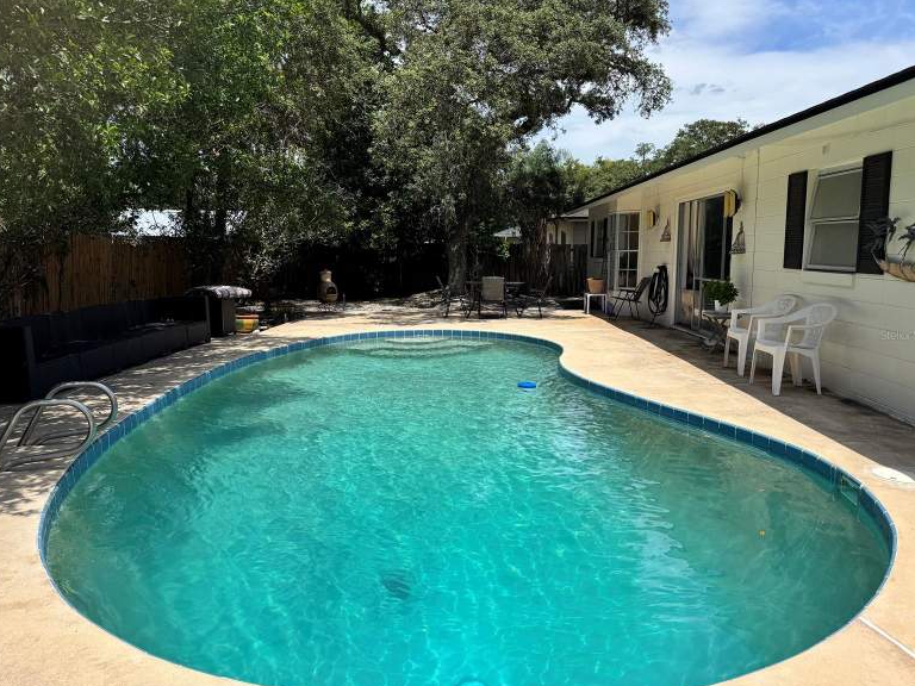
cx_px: 460
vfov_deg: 54.9
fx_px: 661
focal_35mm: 25
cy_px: 335
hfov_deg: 69.4
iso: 80
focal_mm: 6.76
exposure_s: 1/3802
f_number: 1.78
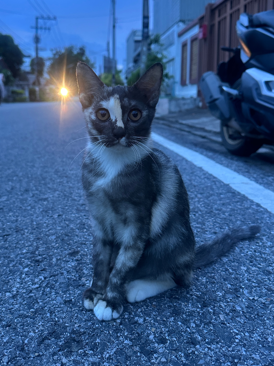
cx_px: 101
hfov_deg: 42.6
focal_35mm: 33
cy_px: 154
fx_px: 348
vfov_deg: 55.1
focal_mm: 6.86
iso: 500
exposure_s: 1/60
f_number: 1.78
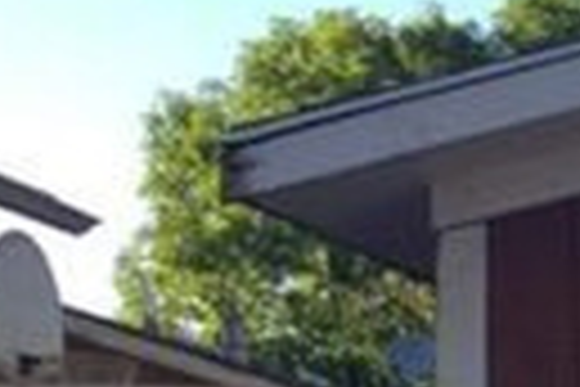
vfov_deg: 8.8
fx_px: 2416
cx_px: 1191
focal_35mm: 150
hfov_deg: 12.0
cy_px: 652
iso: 32
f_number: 2.2
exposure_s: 1/377
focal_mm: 4.15
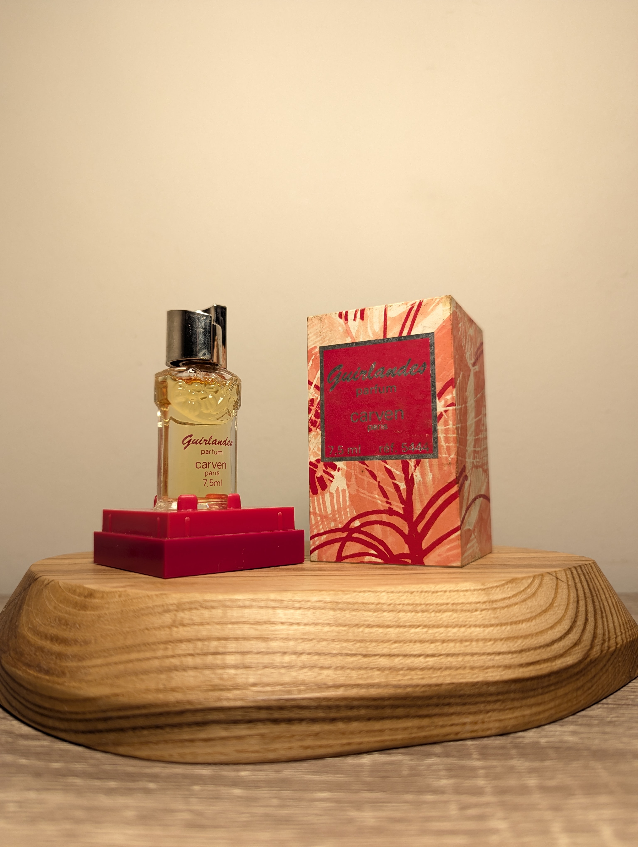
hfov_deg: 56.9
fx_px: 588
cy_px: 424
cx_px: 319
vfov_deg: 71.5
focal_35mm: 24
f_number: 1.85
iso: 100
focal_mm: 6.81
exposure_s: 1/90
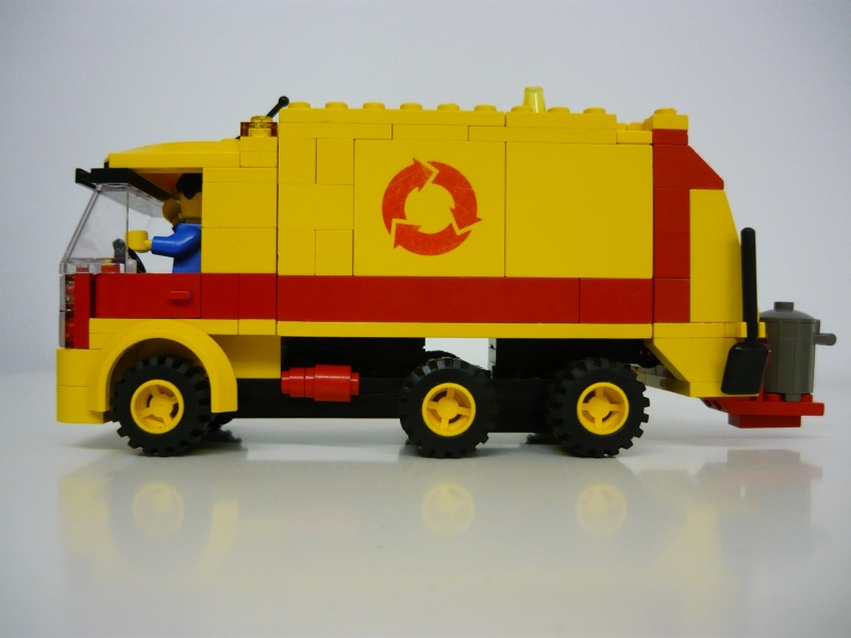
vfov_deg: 42.9
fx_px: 811
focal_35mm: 33
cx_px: 426
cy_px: 319
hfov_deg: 55.4
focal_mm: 5.5
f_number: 2.8
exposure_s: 1/30
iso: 200
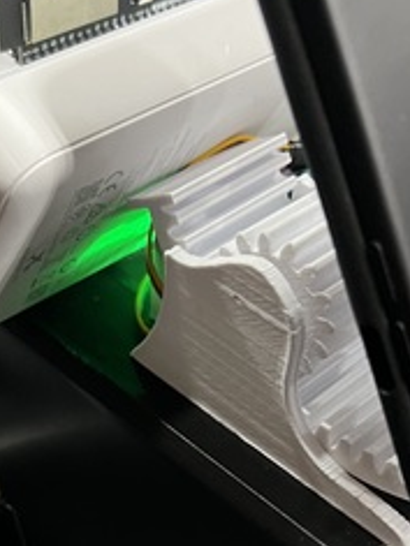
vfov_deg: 29.9
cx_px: 153
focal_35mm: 63
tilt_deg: -47.2
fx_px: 995
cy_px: 443
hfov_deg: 23.2
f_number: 1.5
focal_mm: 5.7
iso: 500
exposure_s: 1/60
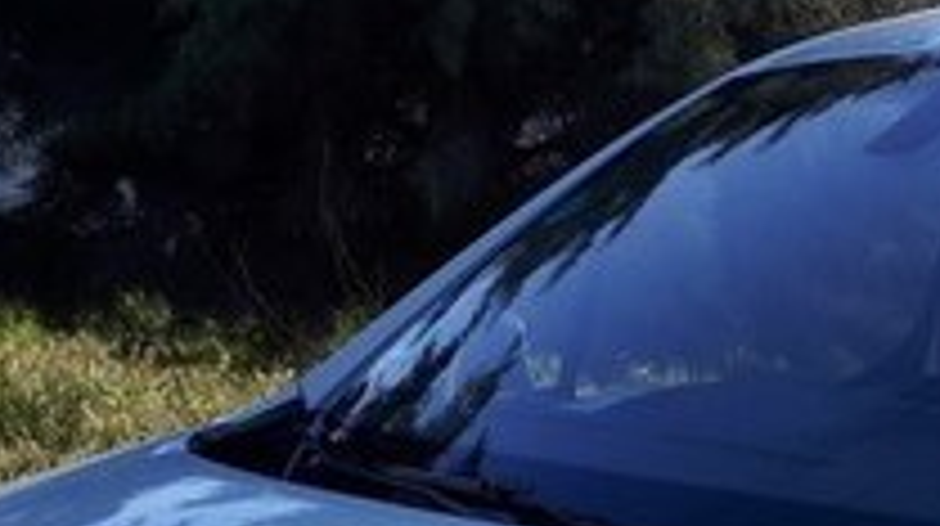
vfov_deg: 12.2
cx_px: 1304
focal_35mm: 93
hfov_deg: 20.5
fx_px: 2315
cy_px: 847
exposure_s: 1/833
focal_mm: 3.6
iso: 40
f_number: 1.9
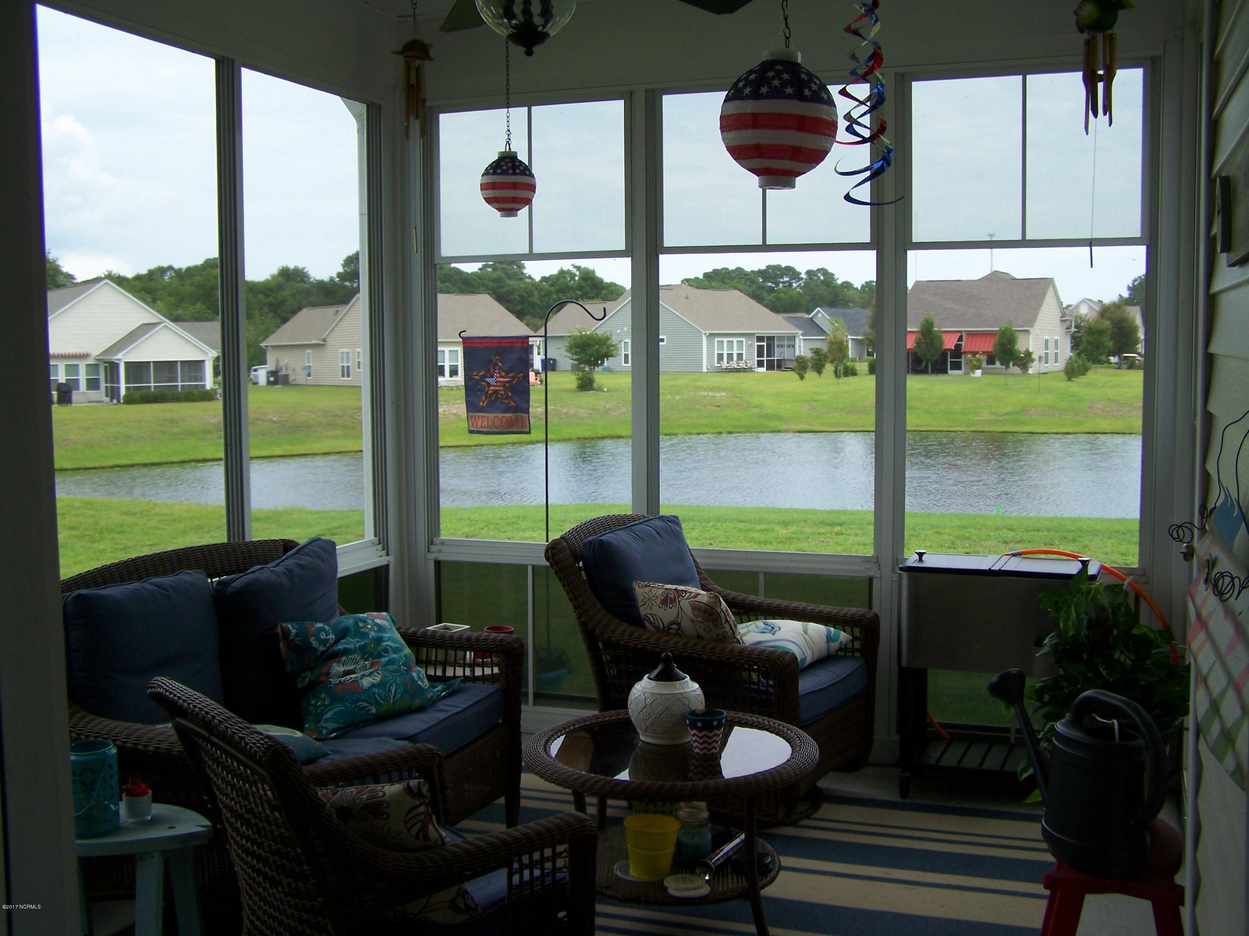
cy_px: 468
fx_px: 1371
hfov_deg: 49.0
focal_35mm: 38
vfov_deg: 37.7
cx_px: 624
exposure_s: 1/400
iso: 64
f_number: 2.8
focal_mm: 6.3
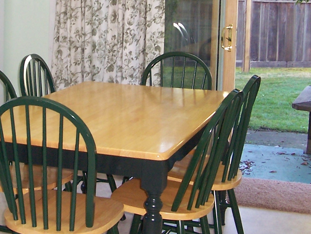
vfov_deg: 18.6
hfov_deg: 24.9
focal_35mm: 78
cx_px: 105
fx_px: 701
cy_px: 32
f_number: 2.7
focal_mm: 5.6
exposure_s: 1/60
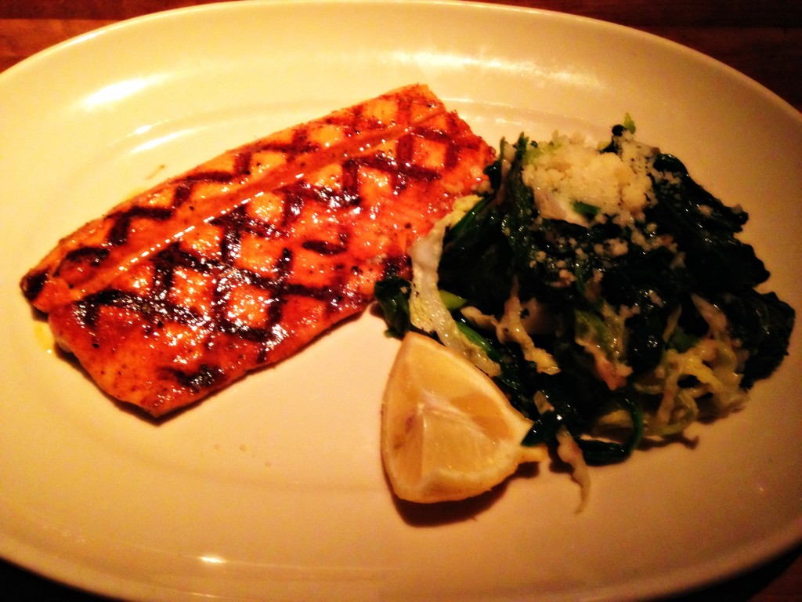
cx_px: 401
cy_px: 301
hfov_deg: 55.4
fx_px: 765
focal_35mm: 33
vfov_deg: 42.9
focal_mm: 4.12
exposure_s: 1/15
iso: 400
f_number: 2.4
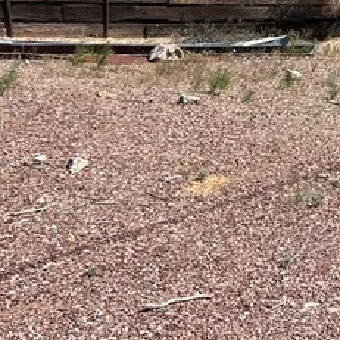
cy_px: -60
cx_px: 425
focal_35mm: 102
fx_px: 1133
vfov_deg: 16.4
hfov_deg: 16.3
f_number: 1.5
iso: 50
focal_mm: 5.7
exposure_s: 1/5076
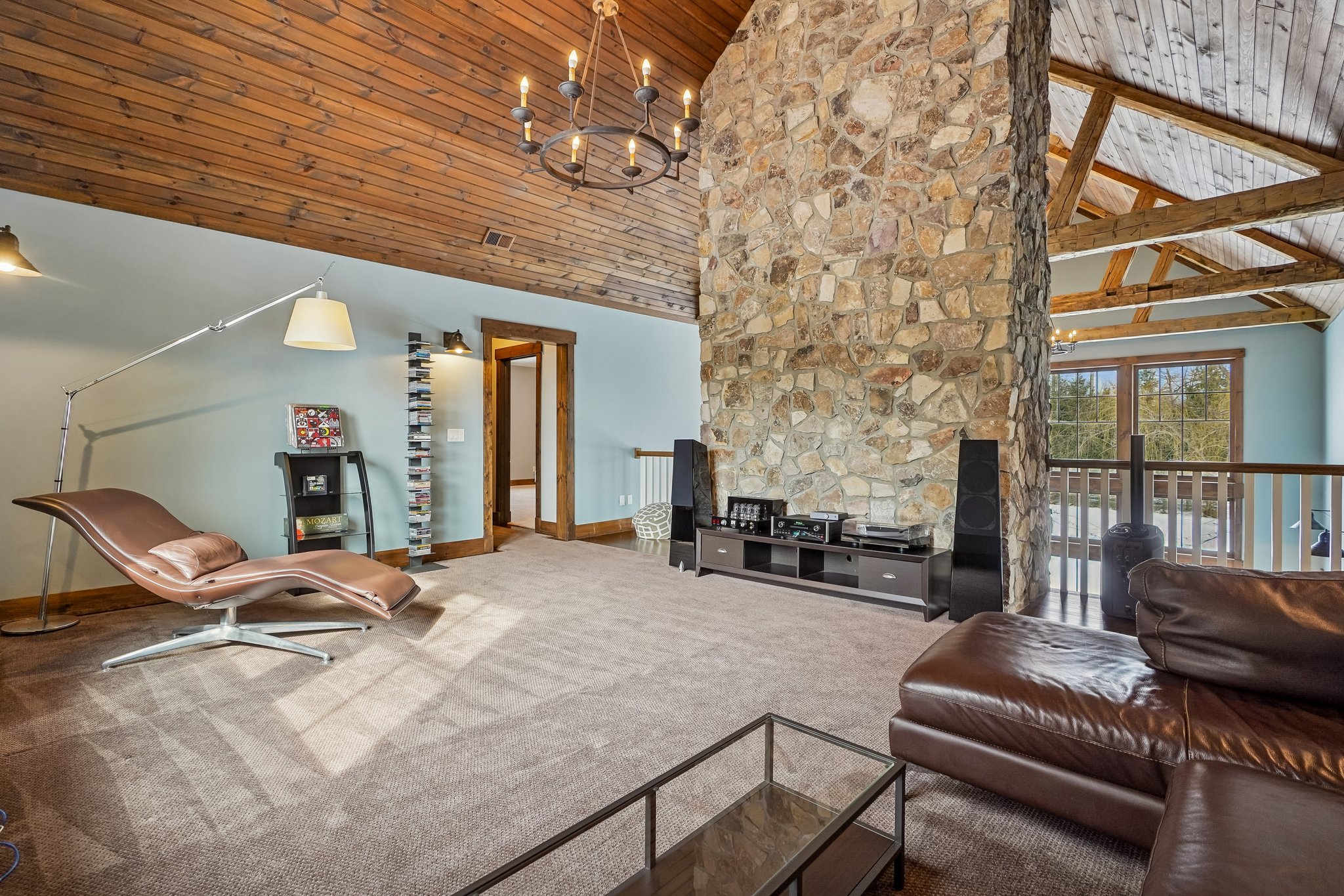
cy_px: 448
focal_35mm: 16
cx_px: 672
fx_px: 597
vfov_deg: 73.7
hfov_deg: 96.7
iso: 400
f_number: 4.5
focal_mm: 16
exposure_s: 1/125
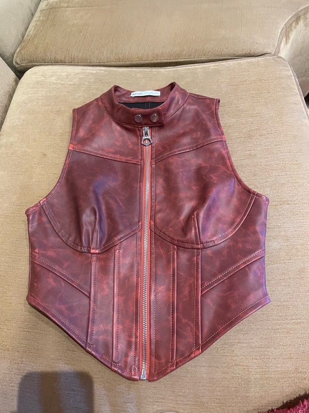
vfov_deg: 67.3
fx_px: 309
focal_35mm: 26
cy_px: 206
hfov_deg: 53.1
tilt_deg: -62.2
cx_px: 154
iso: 400
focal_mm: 4.2
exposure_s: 1/60
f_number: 1.6
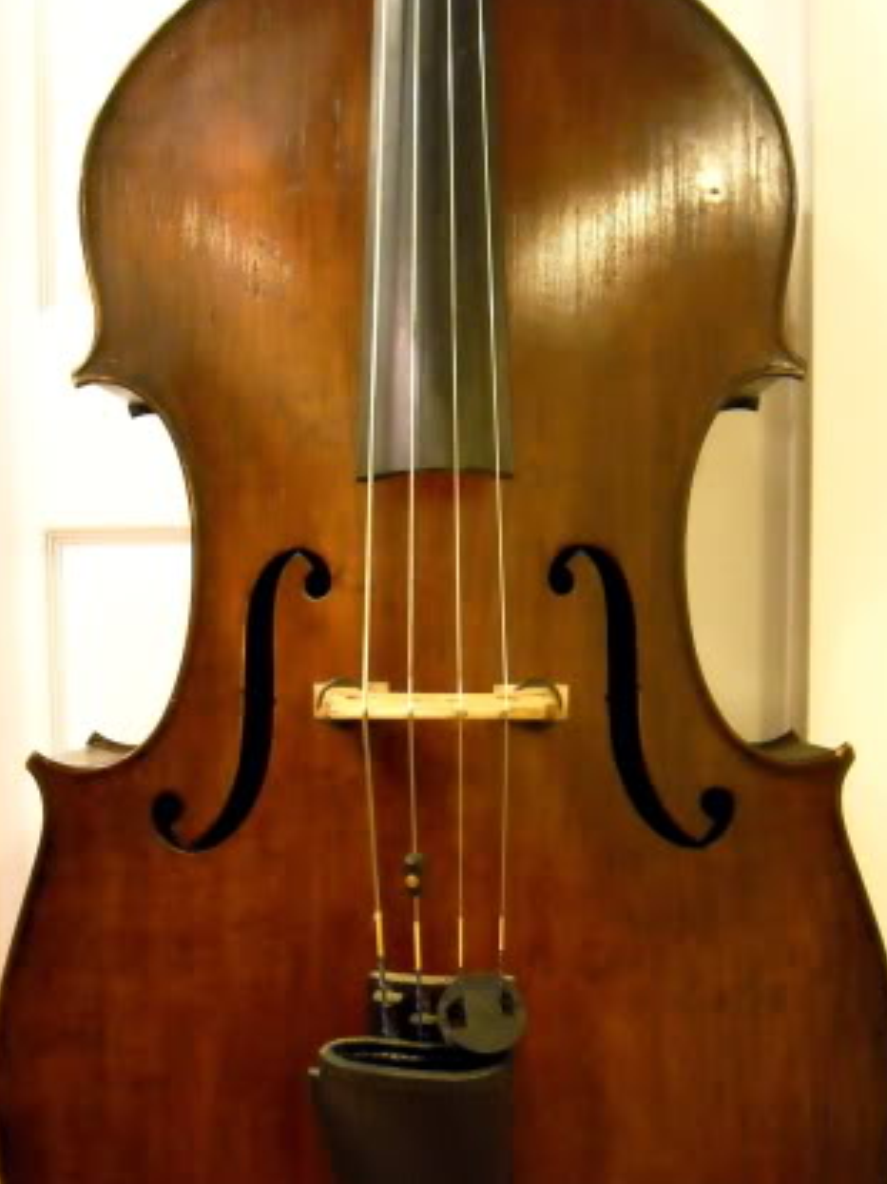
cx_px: 468
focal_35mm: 54
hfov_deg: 27.0
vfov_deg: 35.5
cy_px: 670
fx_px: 1846
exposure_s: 1/15
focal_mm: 5.7
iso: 800
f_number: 2.8
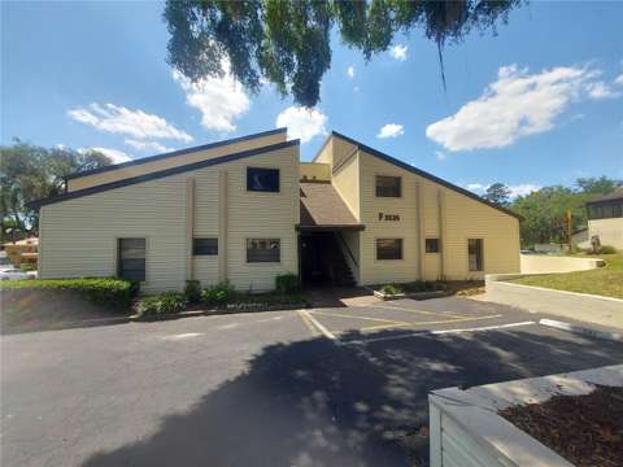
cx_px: 312
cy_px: 234
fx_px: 234
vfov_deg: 89.9
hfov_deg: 106.2
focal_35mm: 13
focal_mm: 1.74
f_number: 2.2
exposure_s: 1/1131
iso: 50
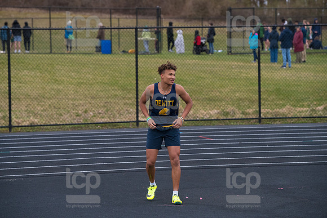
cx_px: 164
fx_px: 1363
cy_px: 109
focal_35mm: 150
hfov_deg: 13.7
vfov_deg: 9.2
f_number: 5
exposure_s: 1/2000
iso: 2000
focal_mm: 150
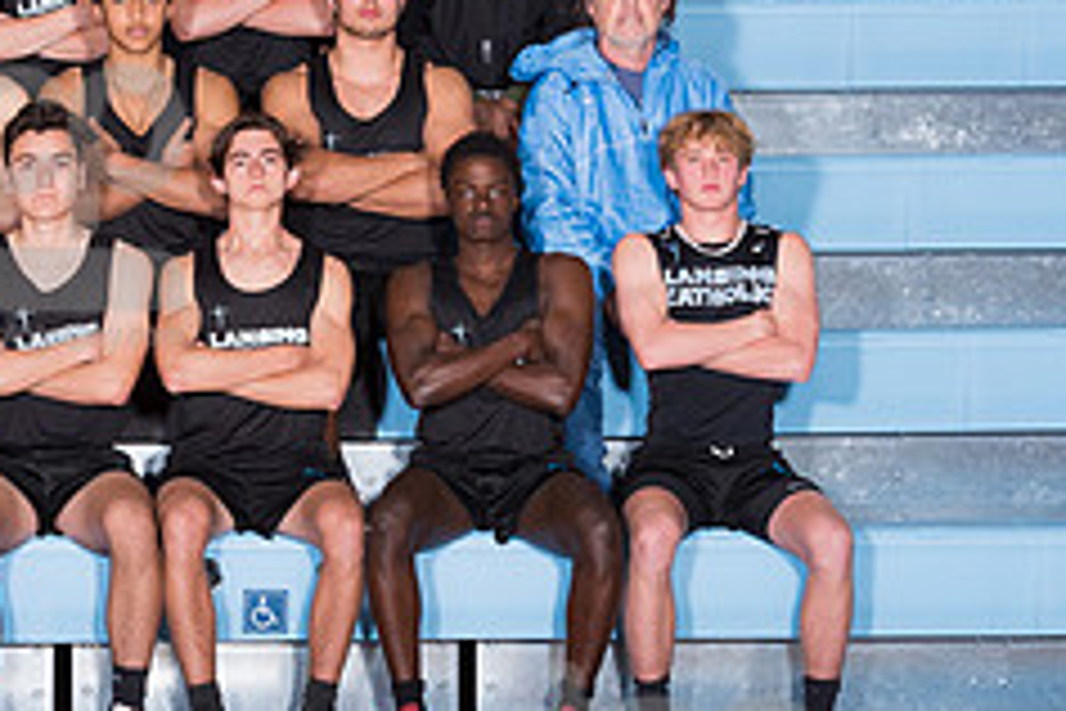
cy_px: 213
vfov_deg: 10.5
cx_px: 53
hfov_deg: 15.5
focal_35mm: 130
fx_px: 3849
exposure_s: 1/250
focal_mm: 48
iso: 500
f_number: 7.1
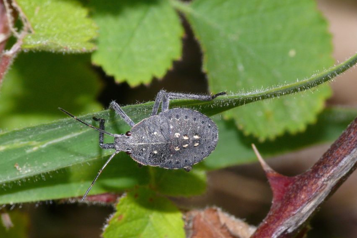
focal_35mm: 216
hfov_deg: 9.5
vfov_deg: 6.4
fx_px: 2142
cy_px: 126
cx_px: 179
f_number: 11
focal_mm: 43.7
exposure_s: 1/125
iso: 200
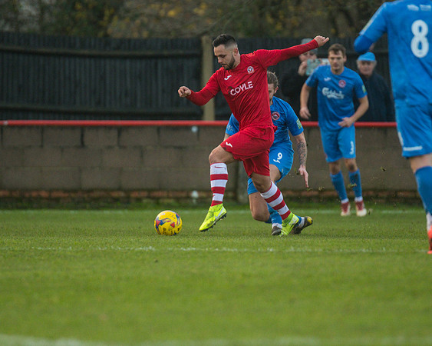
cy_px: 162
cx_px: 216
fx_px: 7023
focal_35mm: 549
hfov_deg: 3.5
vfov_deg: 2.8
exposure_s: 1/2000
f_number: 2.8
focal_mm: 300
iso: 2000
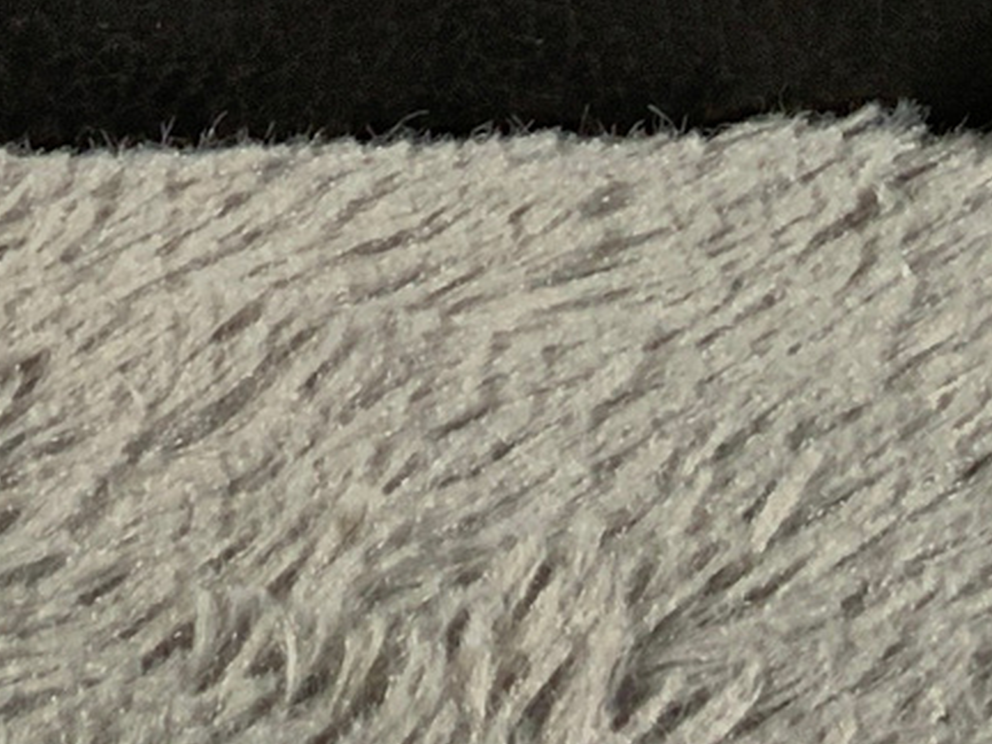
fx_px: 4929
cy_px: -1256
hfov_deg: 11.2
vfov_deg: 7.8
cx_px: -250
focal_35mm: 172
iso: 125
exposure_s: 1/52
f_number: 1.8
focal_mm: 3
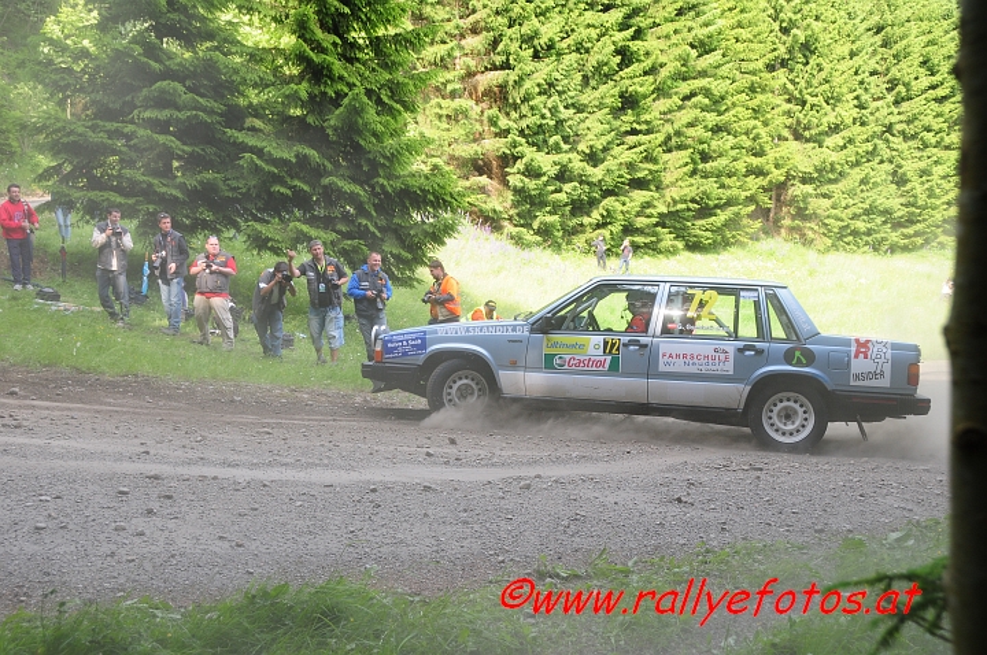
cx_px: 494
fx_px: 1068
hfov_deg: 49.6
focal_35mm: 39
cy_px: 328
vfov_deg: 34.1
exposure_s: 1/125
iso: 250
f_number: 7.1
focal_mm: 26
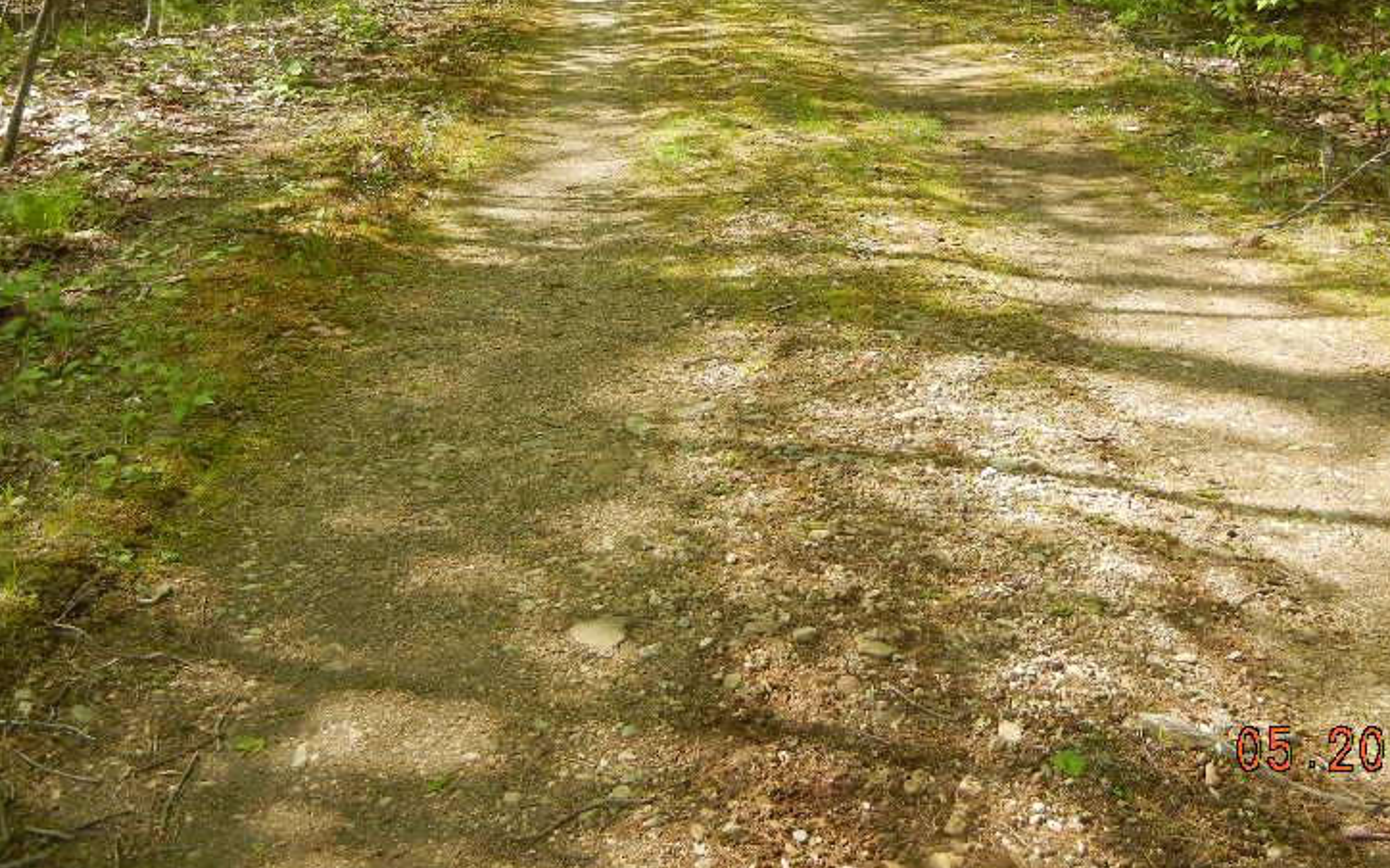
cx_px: 674
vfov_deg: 28.0
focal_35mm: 45
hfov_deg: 44.4
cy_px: 167
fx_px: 1704
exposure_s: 1/273
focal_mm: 5.4
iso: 160
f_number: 3.5
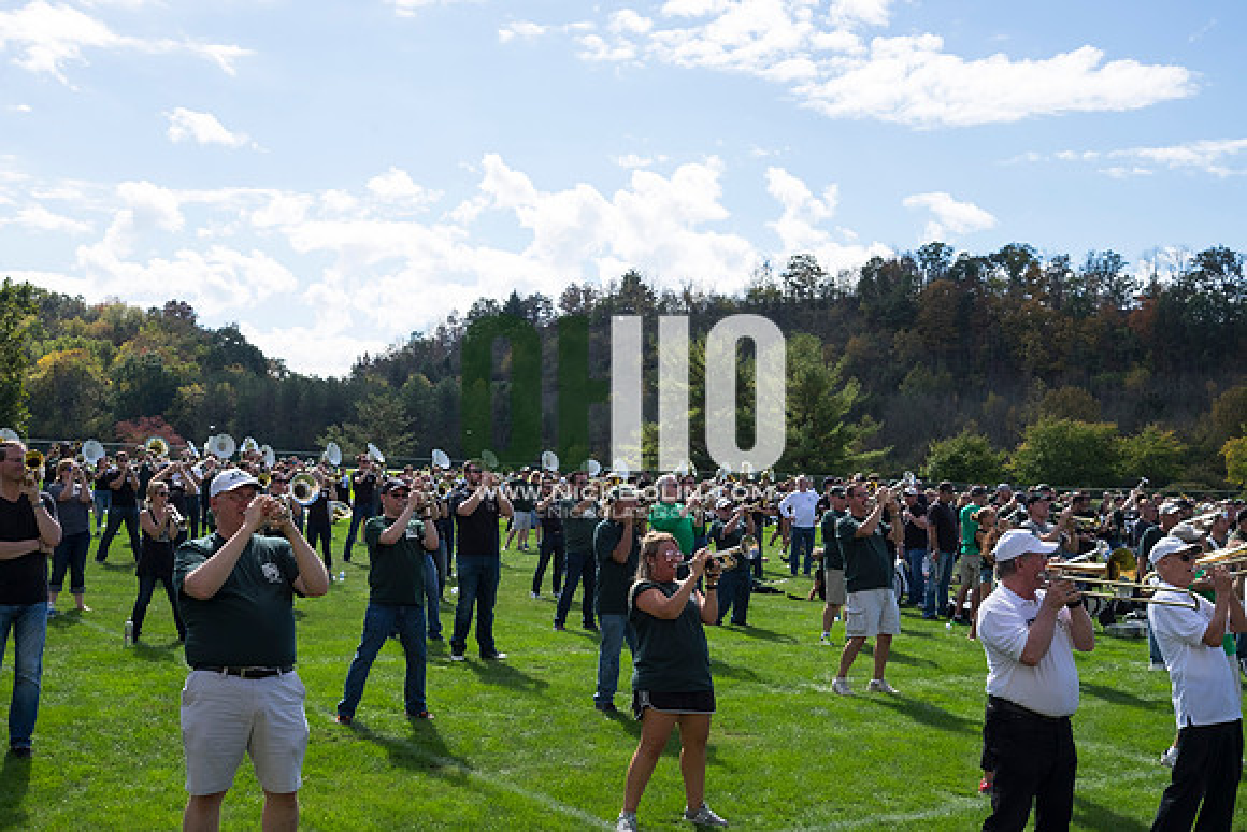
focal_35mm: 41
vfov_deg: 32.6
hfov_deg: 47.4
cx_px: 624
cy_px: 416
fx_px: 1420
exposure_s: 1/400
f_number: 7.1
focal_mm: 27
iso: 200
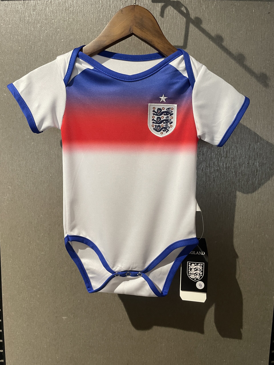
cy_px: 182
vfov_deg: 67.3
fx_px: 274
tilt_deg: -5.2
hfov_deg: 53.1
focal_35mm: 26
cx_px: 137
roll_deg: -0.7
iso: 160
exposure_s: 1/50
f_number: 1.6
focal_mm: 4.2
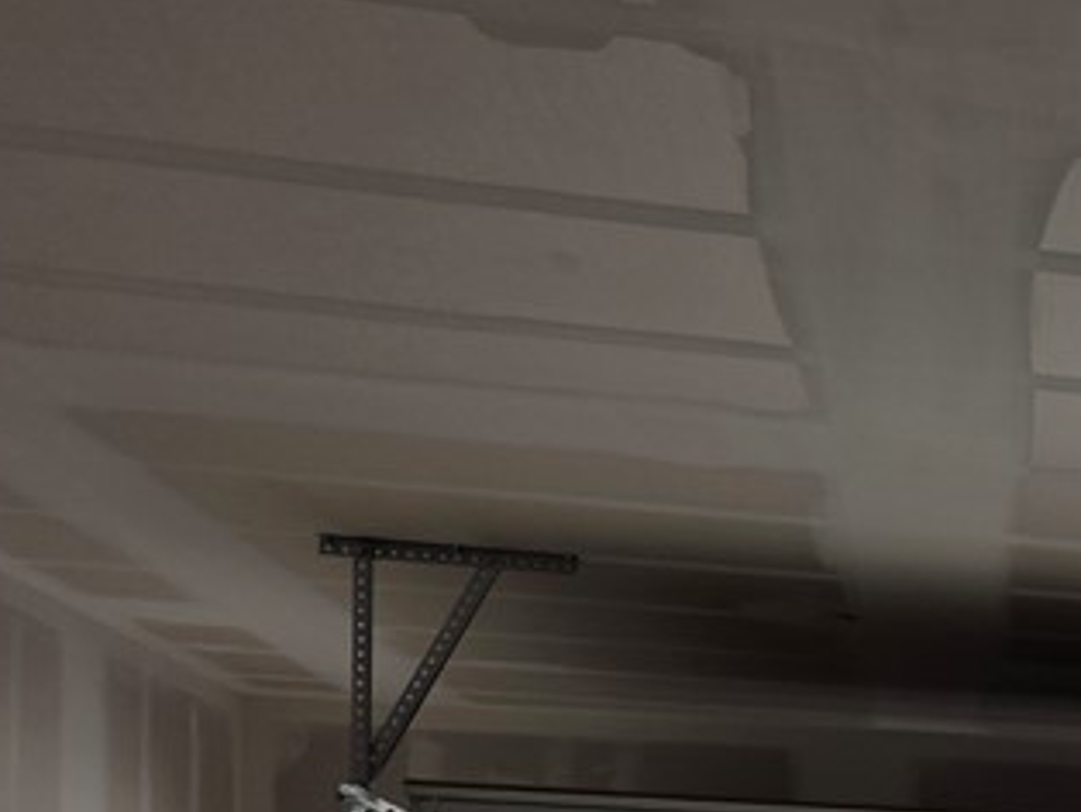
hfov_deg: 21.8
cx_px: 1608
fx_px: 2344
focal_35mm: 75
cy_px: 1094
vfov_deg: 18.2
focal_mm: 6.3
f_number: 1.7
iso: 80
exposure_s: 1/1276
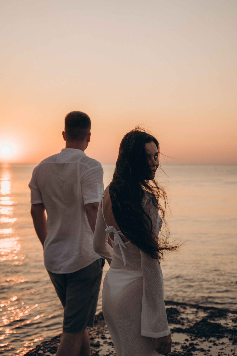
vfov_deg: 33.4
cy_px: 178
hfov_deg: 22.6
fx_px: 592
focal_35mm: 60
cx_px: 118
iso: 200
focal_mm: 60
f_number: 5
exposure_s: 1/200
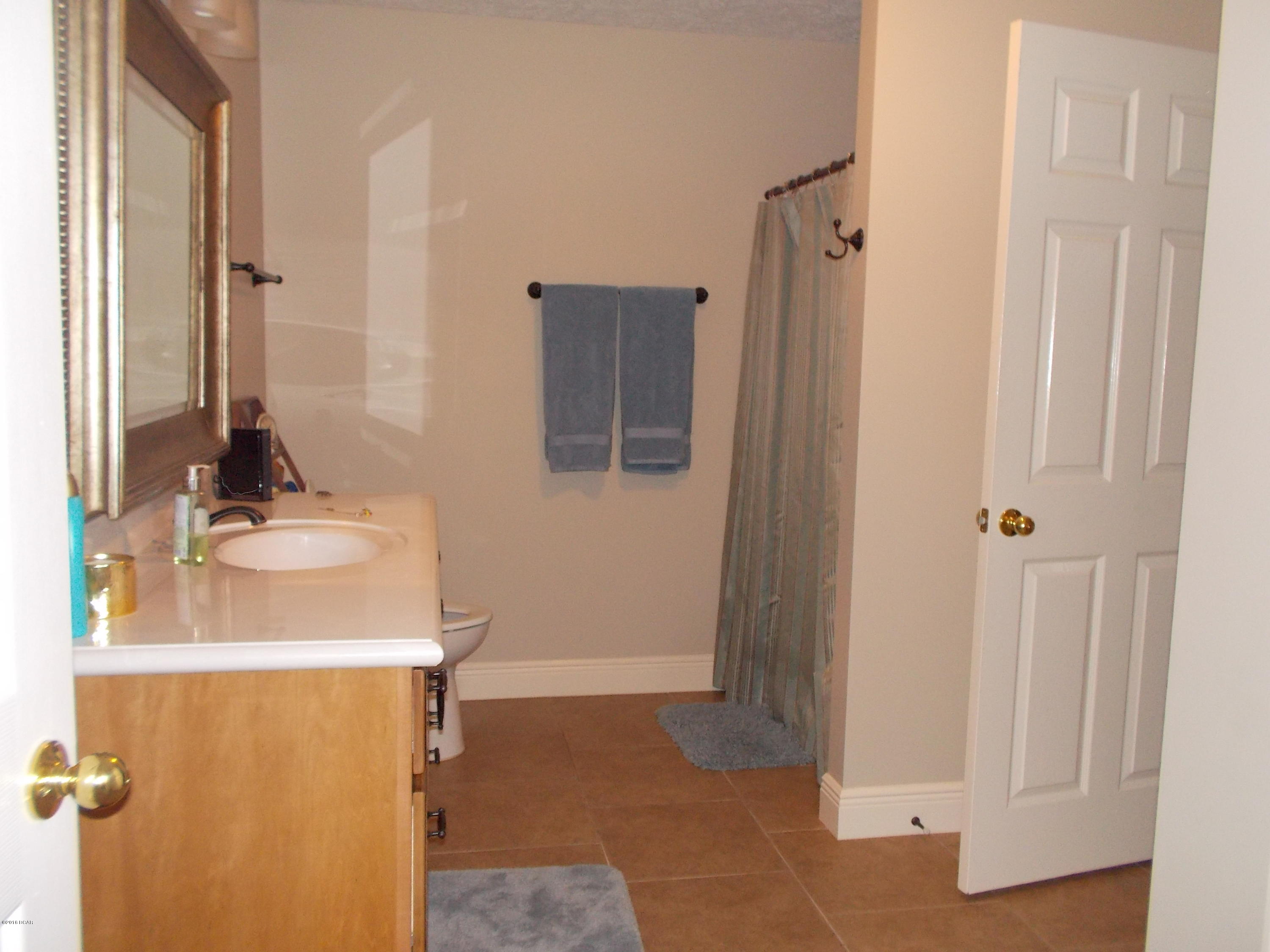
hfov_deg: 61.7
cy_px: 476
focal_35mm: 29
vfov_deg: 48.2
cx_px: 635
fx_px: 1064
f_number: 3.3
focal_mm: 4.1
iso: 200
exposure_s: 1/25
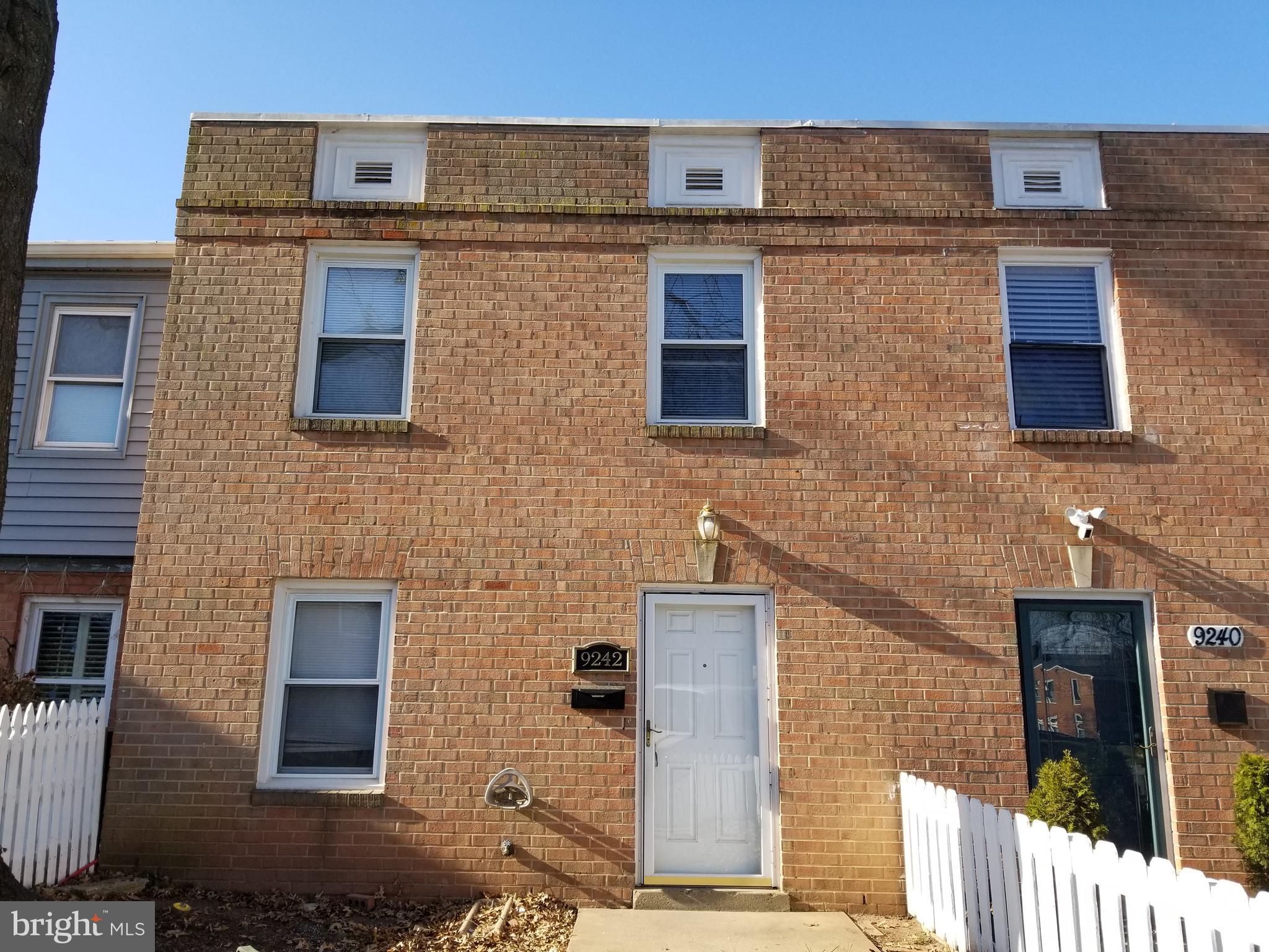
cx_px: 634
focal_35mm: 26
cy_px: 476
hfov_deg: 67.3
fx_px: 953
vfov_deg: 53.1
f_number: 1.7
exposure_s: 1/1004
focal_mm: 4.25
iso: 50
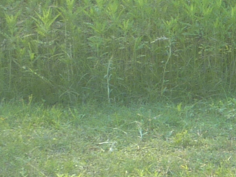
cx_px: 617
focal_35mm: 442
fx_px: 3015
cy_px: -52
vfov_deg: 3.4
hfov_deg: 4.4
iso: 80
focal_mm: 11.9
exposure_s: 1/60
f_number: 4.1
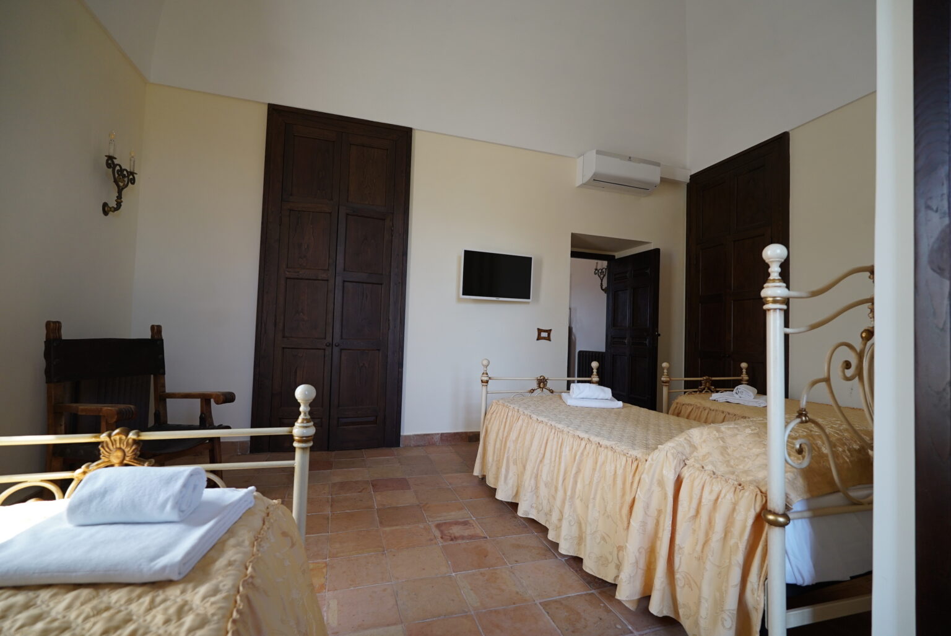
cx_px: 476
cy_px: 318
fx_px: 436
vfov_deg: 72.1
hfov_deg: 94.9
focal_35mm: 16
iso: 640
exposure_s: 1/160
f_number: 4
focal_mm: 16.5
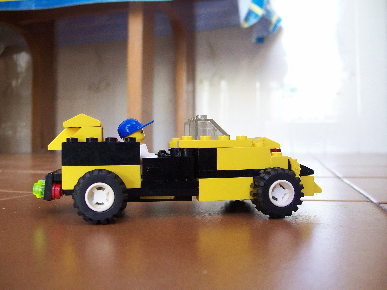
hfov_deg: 51.4
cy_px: 145
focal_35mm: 36
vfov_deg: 39.7
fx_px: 402
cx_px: 194
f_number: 2.7
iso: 160
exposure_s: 1/28.6
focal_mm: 6
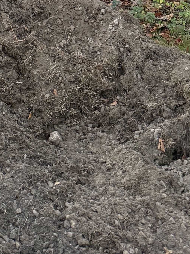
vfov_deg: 15.7
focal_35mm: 101
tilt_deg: +0.2
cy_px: -240
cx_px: -104
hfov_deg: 13.7
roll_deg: +1.0
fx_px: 739
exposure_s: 1/115
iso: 200
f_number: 1.78
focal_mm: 6.76
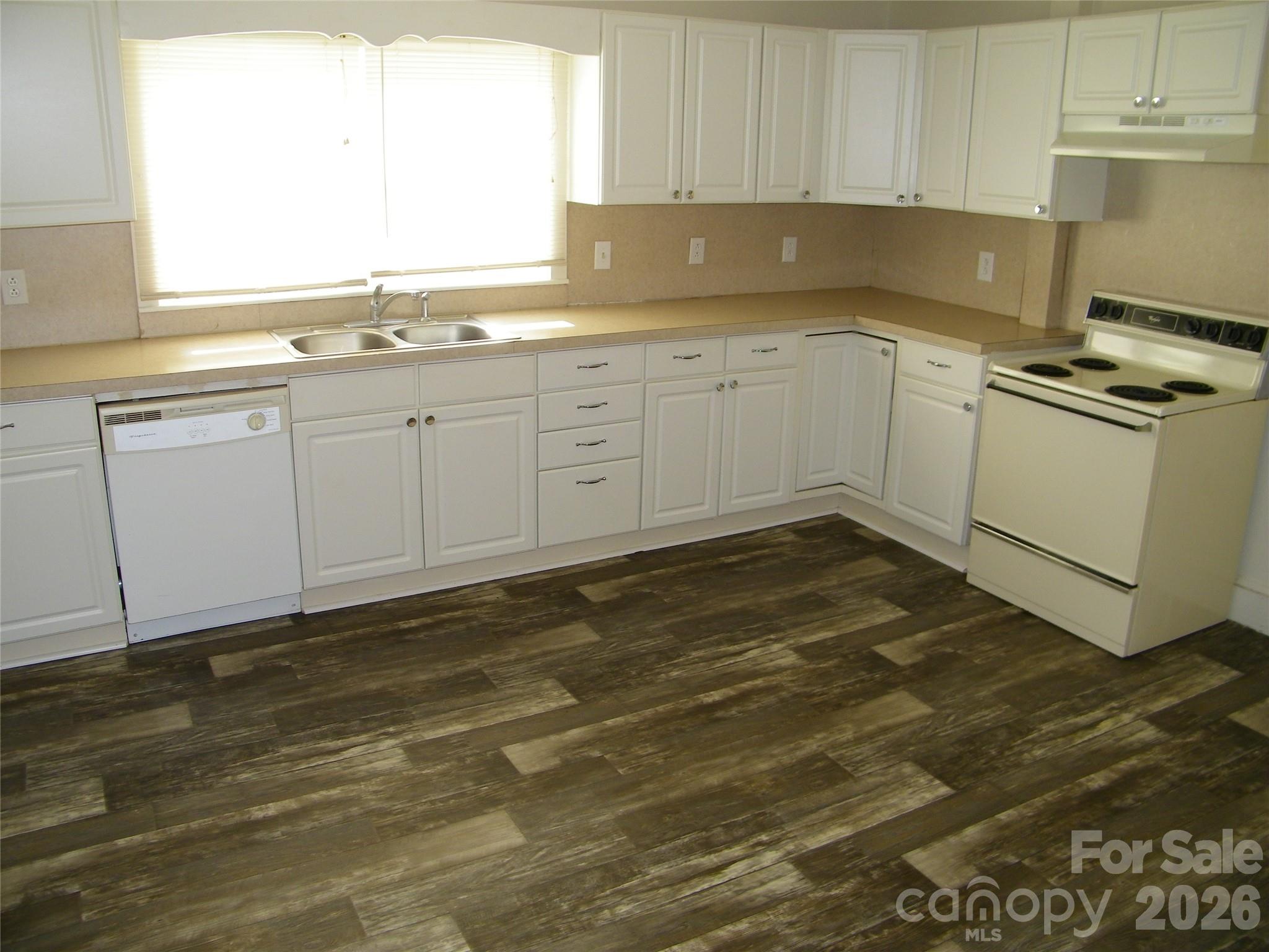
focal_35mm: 28
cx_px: 634
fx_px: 1026
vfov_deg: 49.7
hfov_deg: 63.4
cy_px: 476
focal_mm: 5
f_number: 3.5
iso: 80
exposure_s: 1/30
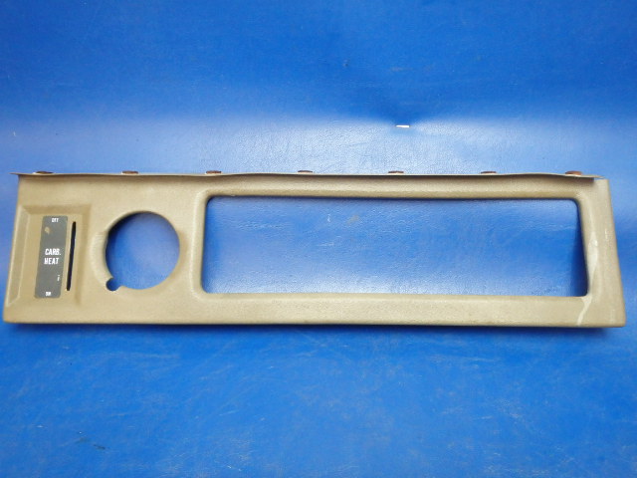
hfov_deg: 63.4
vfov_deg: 49.7
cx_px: 318
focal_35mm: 28
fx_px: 515
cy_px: 239
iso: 800
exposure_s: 1/30
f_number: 3.9
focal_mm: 5
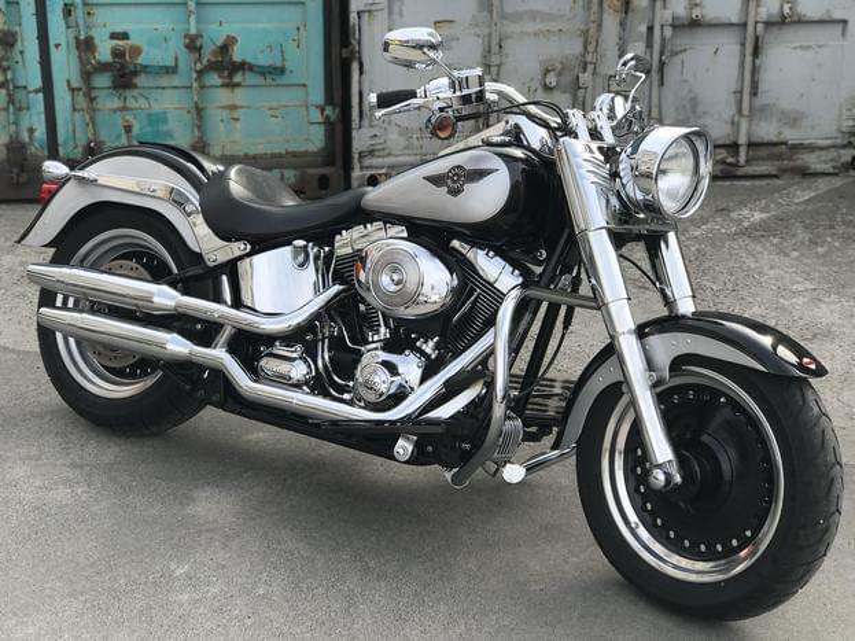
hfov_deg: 33.8
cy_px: 320
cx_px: 428
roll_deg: -0.9
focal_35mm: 57
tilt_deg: -20.8
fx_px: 1408
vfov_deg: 25.7
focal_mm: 6.6
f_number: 2.8
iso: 20
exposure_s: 1/323
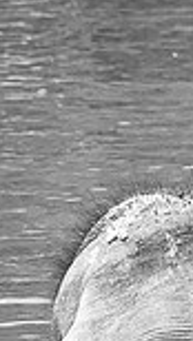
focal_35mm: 721
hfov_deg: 1.7
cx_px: 345
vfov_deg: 3.0
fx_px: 6538
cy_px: 443
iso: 200
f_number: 6.3
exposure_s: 1/320
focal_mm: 105
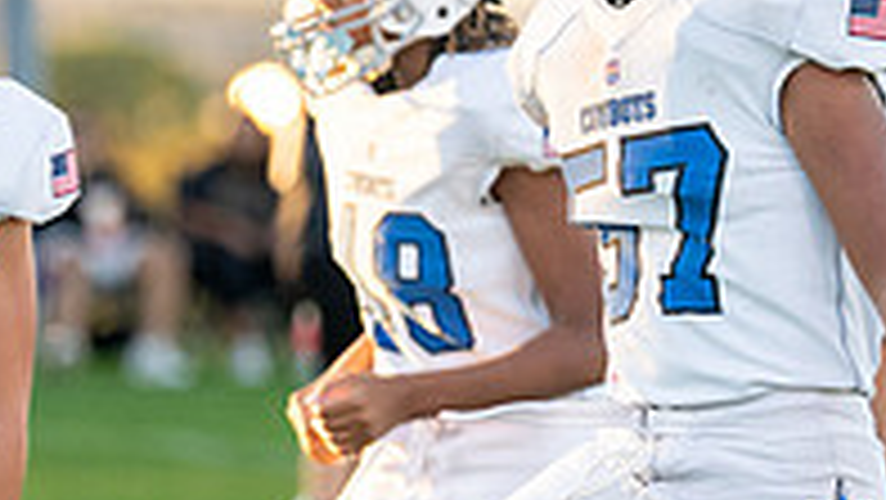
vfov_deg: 2.2
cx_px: 749
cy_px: 262
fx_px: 13256
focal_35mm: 564
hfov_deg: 3.8
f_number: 2.8
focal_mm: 152
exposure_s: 1/1600
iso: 1000
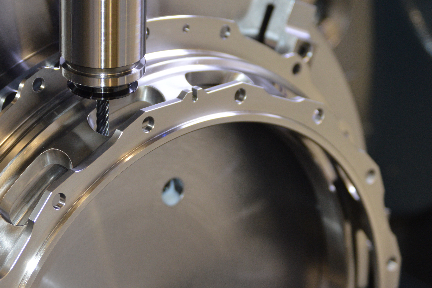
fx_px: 1520
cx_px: 144
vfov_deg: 10.8
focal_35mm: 127
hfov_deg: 16.1
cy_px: 120
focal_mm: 55
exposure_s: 1/60
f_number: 4
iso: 560
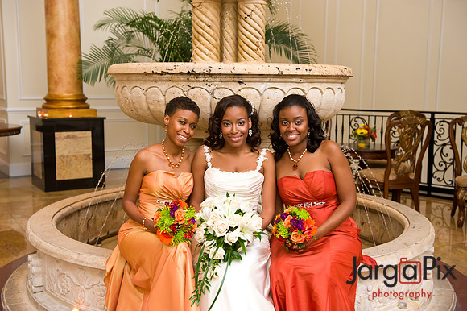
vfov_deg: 28.0
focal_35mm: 48
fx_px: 622
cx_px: 234
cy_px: 156
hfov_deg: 41.1
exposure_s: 1/50
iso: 1600
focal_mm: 48
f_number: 4
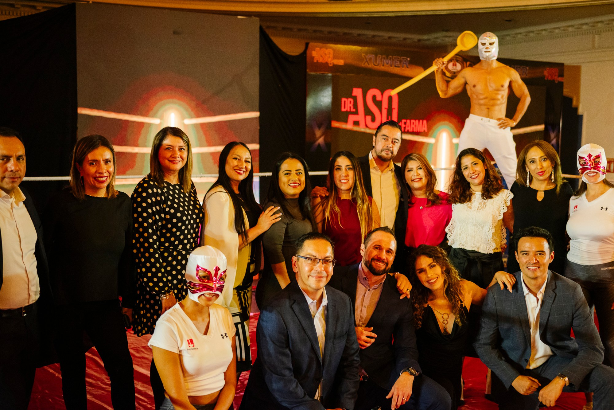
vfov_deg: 32.5
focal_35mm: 41
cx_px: 316
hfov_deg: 47.2
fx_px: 702
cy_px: 199
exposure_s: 1/125
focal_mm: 40
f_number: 2.5
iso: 1600
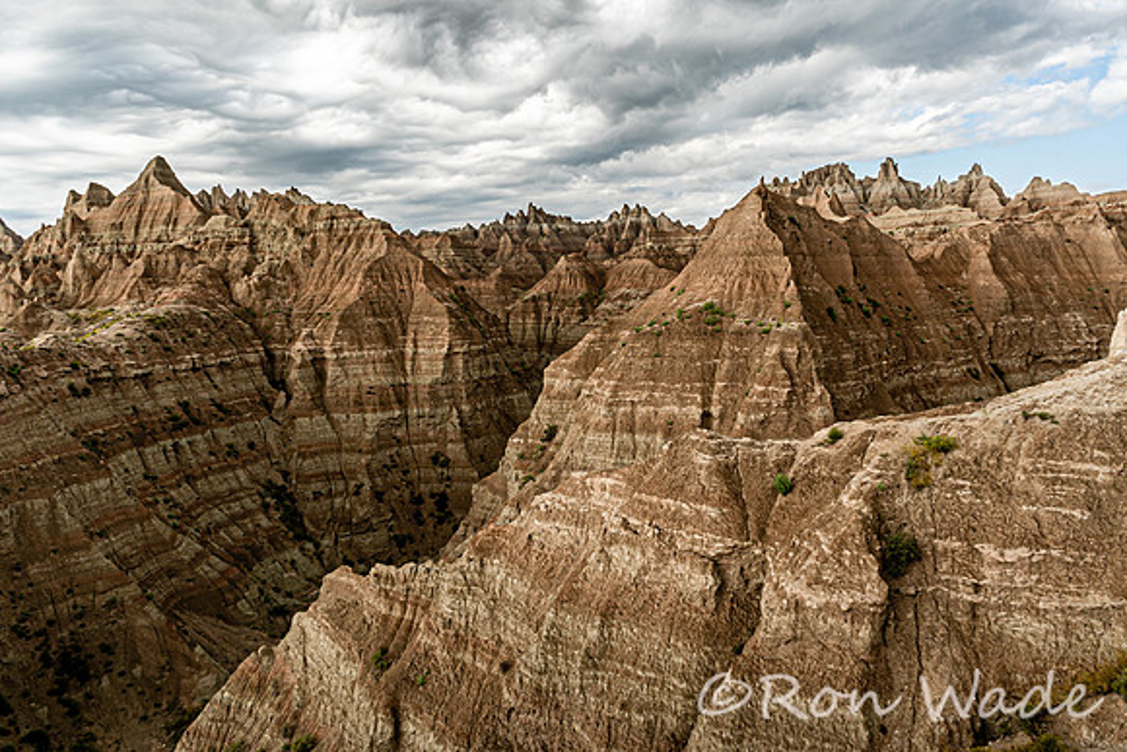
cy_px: 376
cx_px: 564
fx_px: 877
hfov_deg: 65.5
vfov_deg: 46.4
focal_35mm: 28
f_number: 9
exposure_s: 1/125
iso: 100
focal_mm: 28
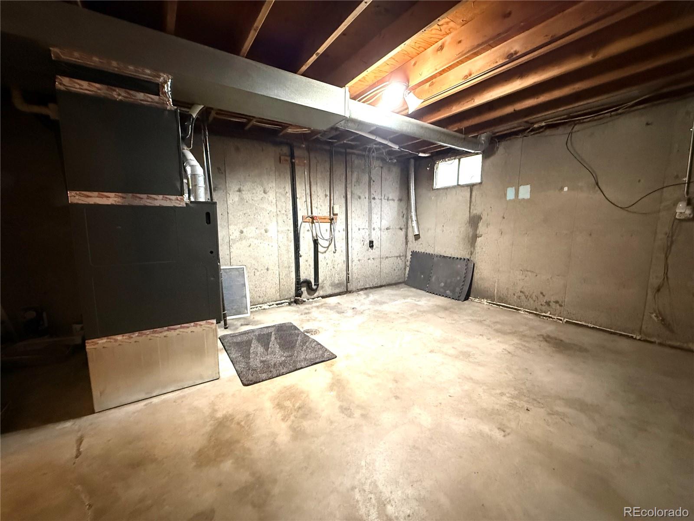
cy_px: 260
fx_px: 281
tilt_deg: -8.0
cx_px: 347
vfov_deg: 85.7
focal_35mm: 14
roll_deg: +0.4
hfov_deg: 102.1
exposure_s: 1/40
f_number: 2.2
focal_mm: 2.22
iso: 1000
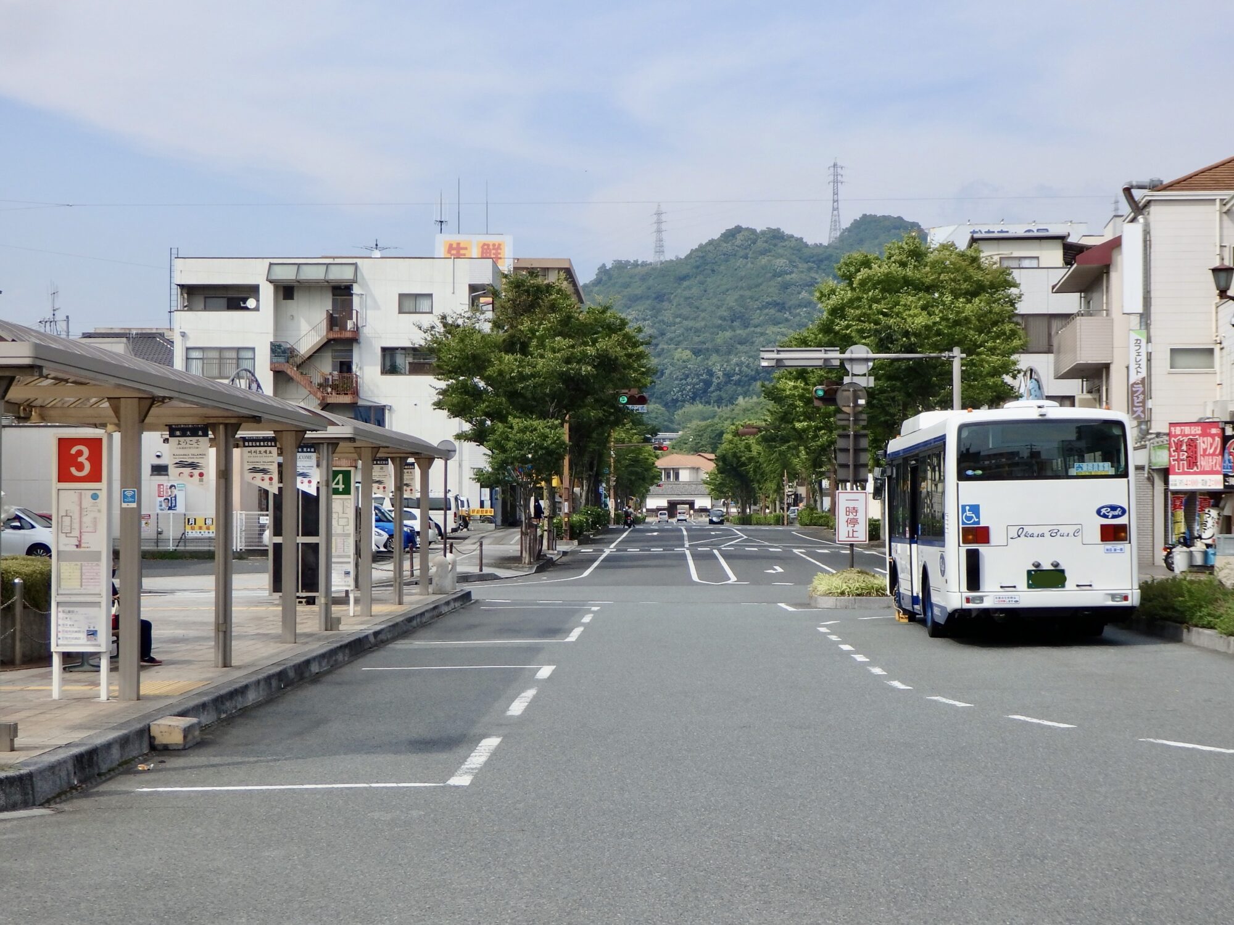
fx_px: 2139
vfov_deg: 24.4
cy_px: 462
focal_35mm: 60
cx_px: 617
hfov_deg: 32.2
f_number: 4.2
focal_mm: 10.8
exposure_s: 1/1000
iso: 125
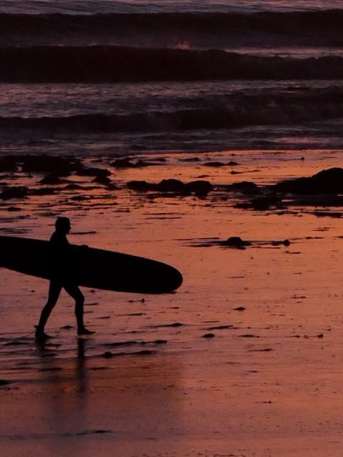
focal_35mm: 589
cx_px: 303
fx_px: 7776
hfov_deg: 2.5
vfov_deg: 3.4
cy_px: -18
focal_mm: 84
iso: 3200
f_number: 5.2
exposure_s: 1/125
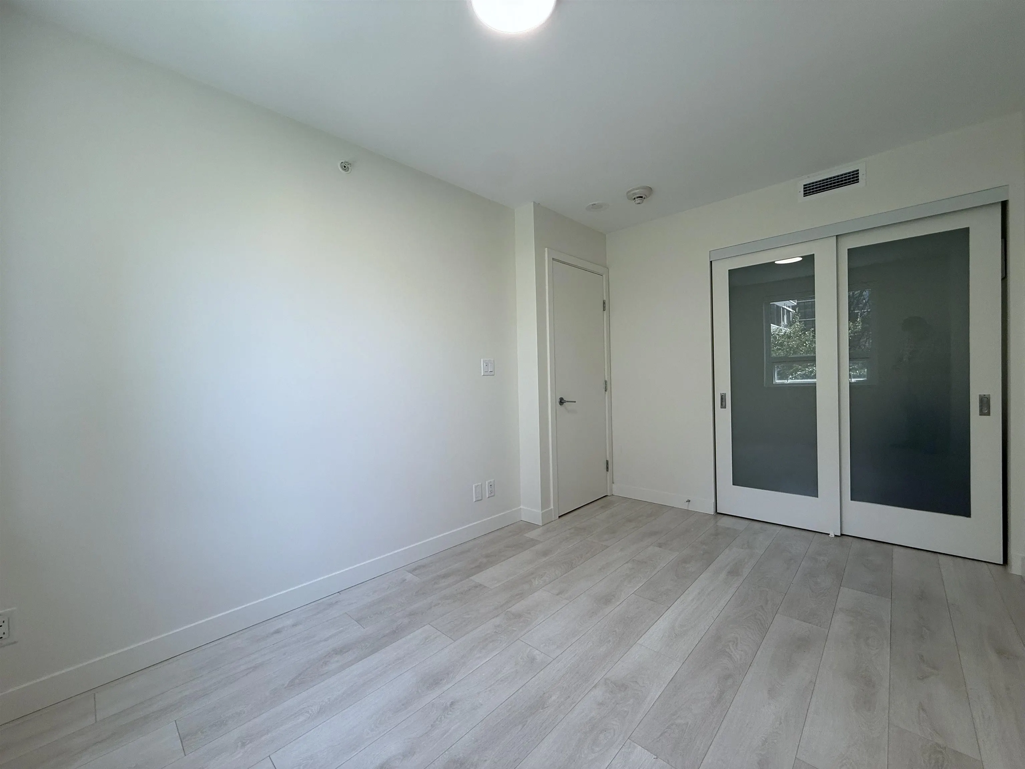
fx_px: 415
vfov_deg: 85.7
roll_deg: +1.4
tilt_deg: -0.4
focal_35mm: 14
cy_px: 384
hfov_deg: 102.1
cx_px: 512
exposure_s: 1/99
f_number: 2.2
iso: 80
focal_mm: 2.22
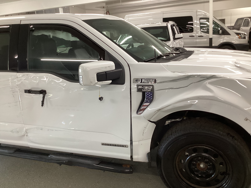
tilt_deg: -14.1
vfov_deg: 45.4
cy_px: 94
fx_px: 225
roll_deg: +4.9
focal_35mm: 31
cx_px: 126
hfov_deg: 58.4
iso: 160
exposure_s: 1/60
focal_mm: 3.3
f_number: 2.4
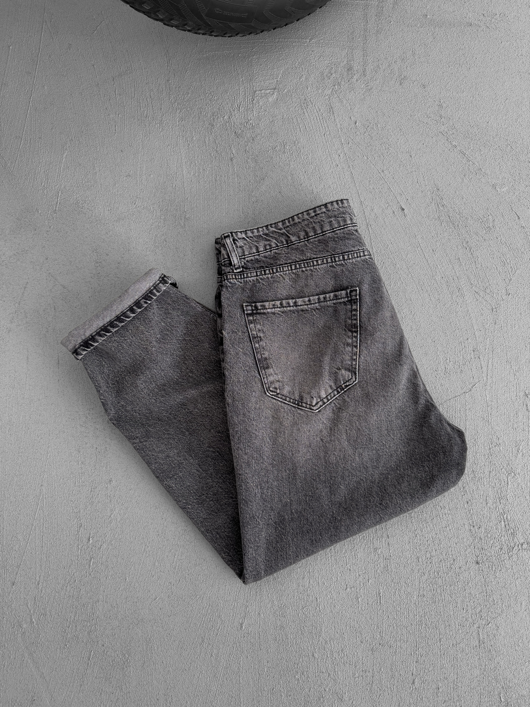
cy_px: 354
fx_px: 490
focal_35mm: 24
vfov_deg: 71.6
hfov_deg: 56.8
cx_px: 265
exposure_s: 1/120
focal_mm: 6.76
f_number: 1.8
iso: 125
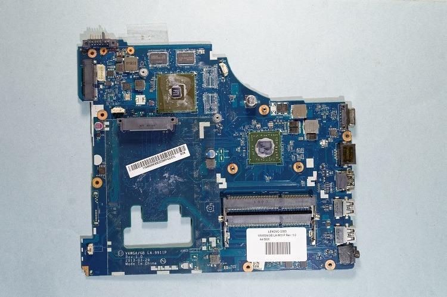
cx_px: 224
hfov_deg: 49.6
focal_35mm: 39
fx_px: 484
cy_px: 148
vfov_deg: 34.1
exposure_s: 1/4
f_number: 8
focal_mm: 26
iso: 100
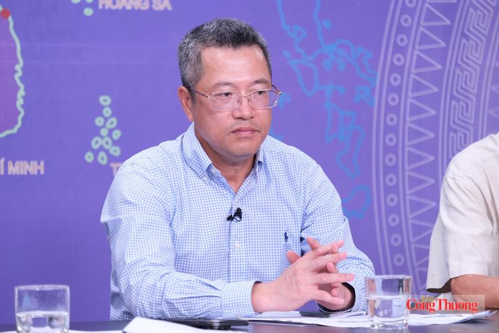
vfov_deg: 7.2
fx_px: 2661
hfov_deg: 10.7
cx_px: 250
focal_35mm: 192
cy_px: 166
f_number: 4.4
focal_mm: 128
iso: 1250
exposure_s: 1/125
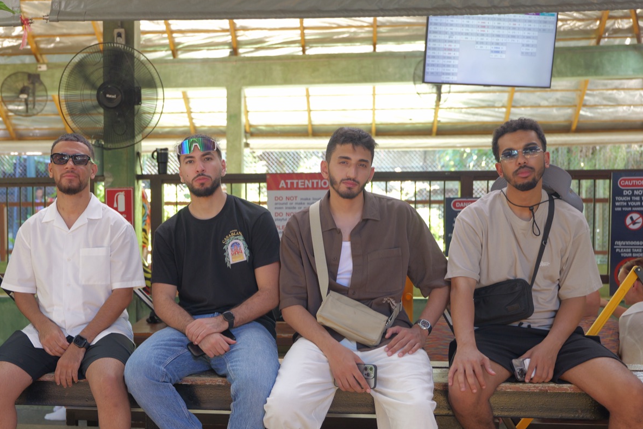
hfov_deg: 42.4
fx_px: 821
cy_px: 272
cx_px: 241
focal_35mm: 46
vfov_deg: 29.1
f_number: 2.8
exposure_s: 1/125
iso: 800
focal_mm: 34
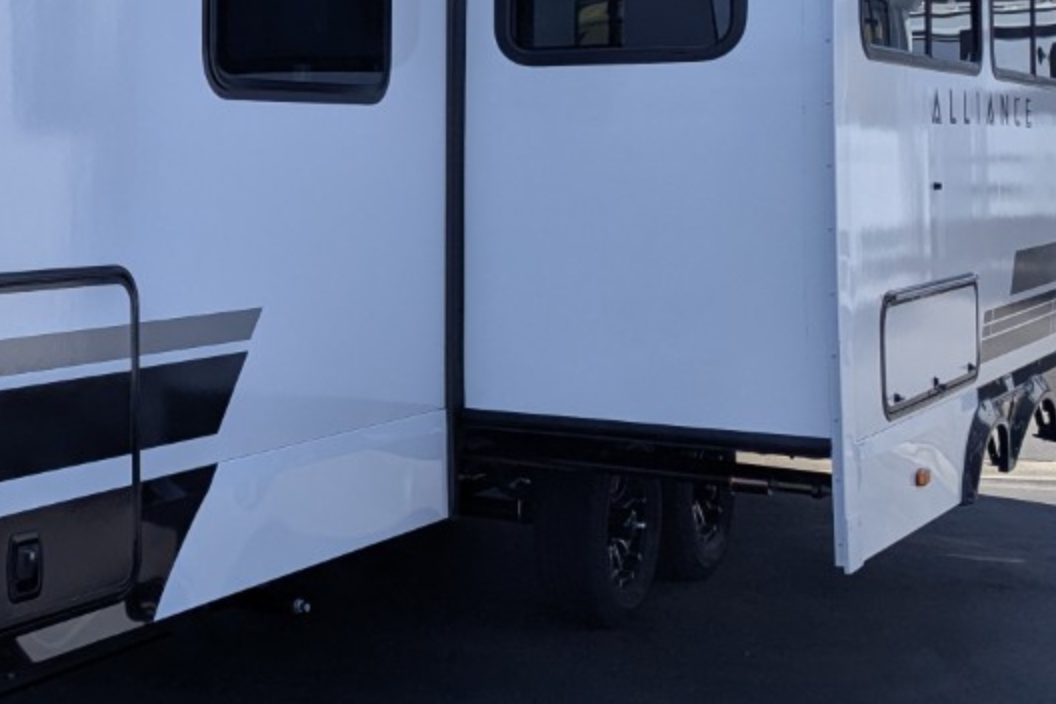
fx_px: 1936
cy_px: 236
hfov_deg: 28.2
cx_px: -55
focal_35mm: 66
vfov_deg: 20.5
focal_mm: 6.81
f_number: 1.85
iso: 47
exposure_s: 1/2463
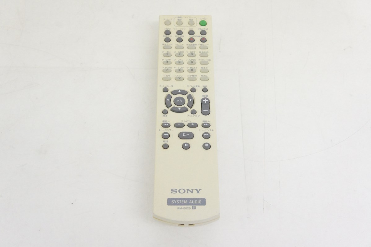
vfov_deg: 23.7
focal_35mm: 57
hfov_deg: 35.1
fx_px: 587
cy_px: 124
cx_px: 186
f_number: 10
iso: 6400
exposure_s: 1/60
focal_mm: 38
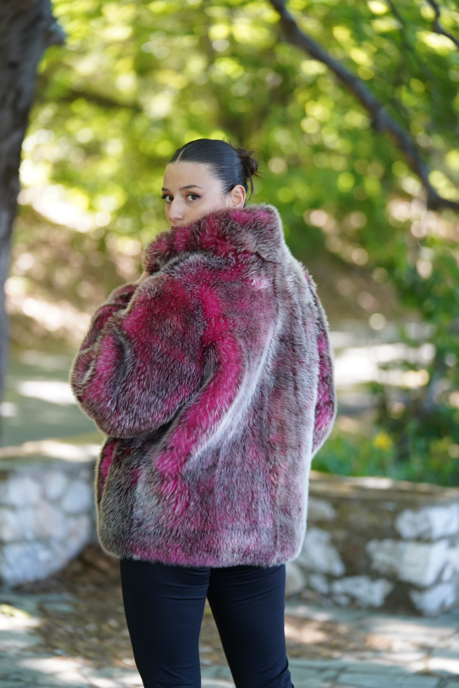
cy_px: 344
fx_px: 2084
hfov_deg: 12.6
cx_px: 230
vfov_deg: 18.8
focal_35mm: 109
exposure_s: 1/320
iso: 500
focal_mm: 109
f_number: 2.8
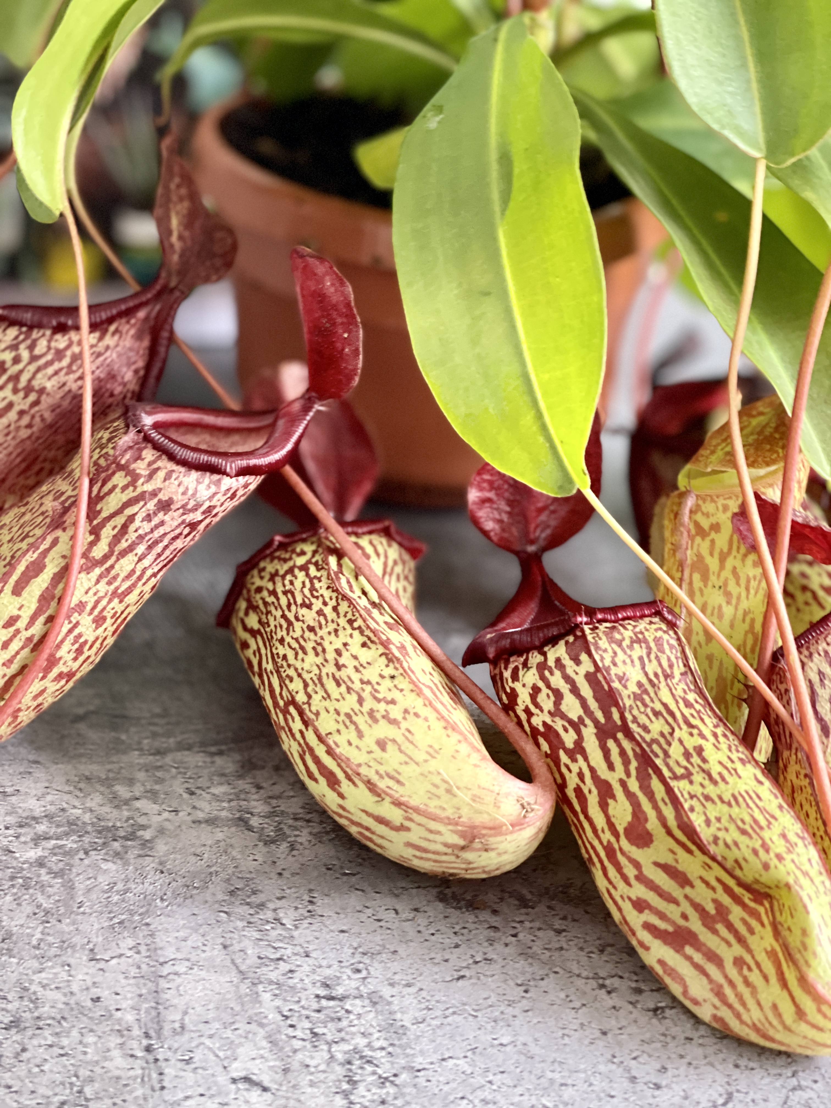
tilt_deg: -25.3
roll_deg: -5.3
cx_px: 416
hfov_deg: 22.9
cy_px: 554
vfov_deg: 30.3
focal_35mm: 64
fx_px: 2049
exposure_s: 1/25
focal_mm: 7.5
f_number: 2.2
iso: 320
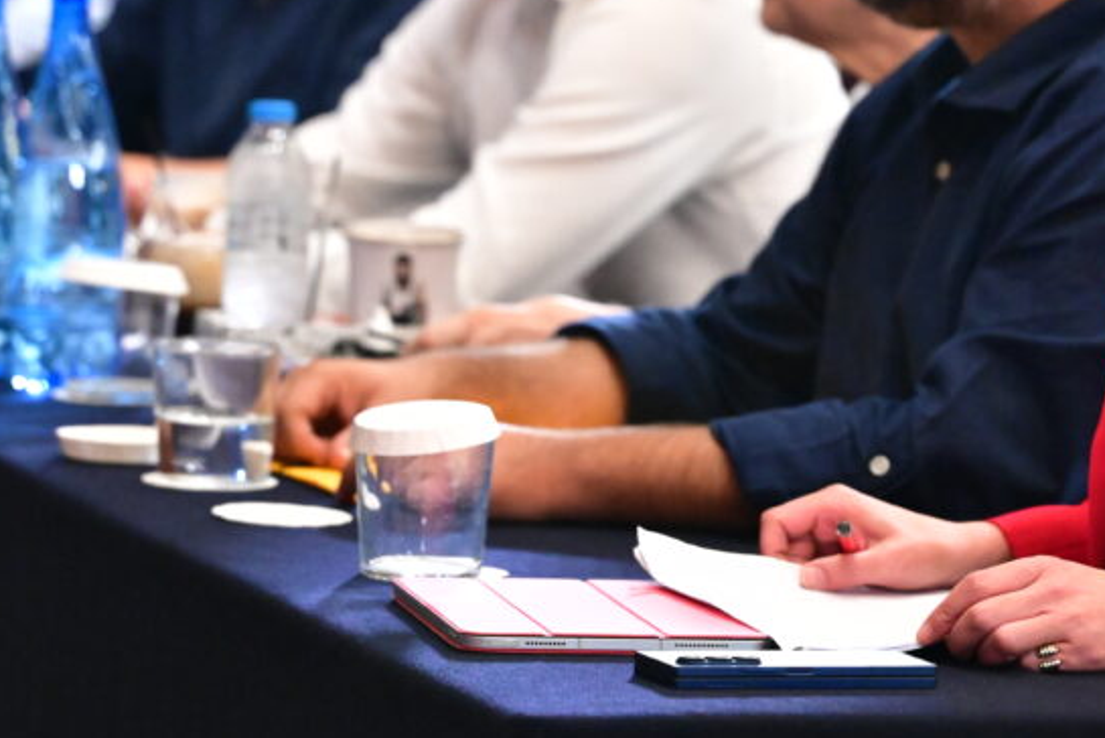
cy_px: 18
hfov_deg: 7.5
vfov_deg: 5.0
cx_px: 691
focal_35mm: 275
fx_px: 8445
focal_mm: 125
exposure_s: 1/200
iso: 8000
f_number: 4
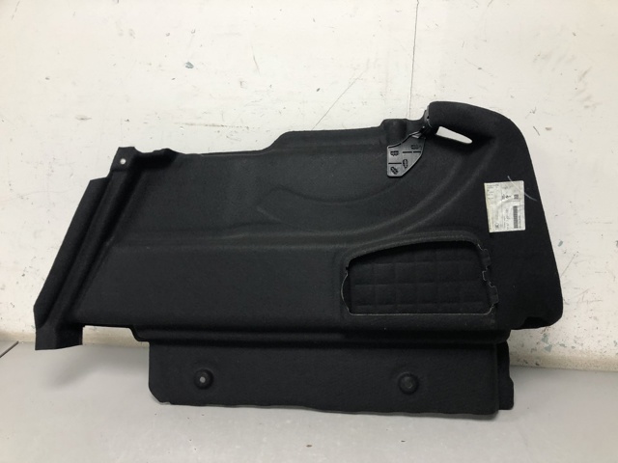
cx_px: 309
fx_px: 500
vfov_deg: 49.7
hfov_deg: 63.4
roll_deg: +2.2
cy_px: 232
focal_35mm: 28
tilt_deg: -17.1
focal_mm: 4
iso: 40
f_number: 1.8
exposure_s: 1/25
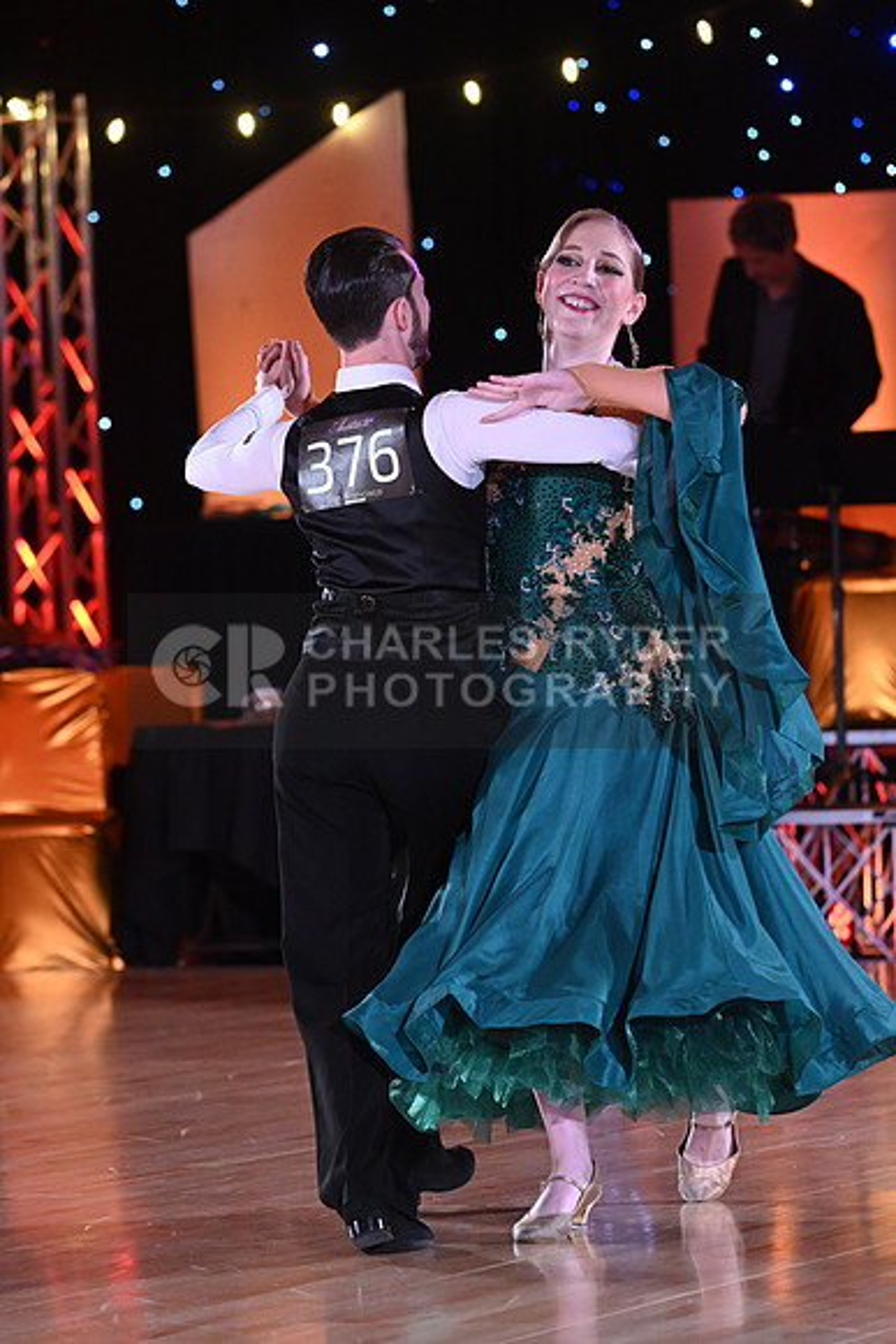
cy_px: 672
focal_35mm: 185
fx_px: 6902
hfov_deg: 7.4
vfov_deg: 11.1
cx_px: 448
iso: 5000
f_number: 5.6
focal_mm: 185
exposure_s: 1/400
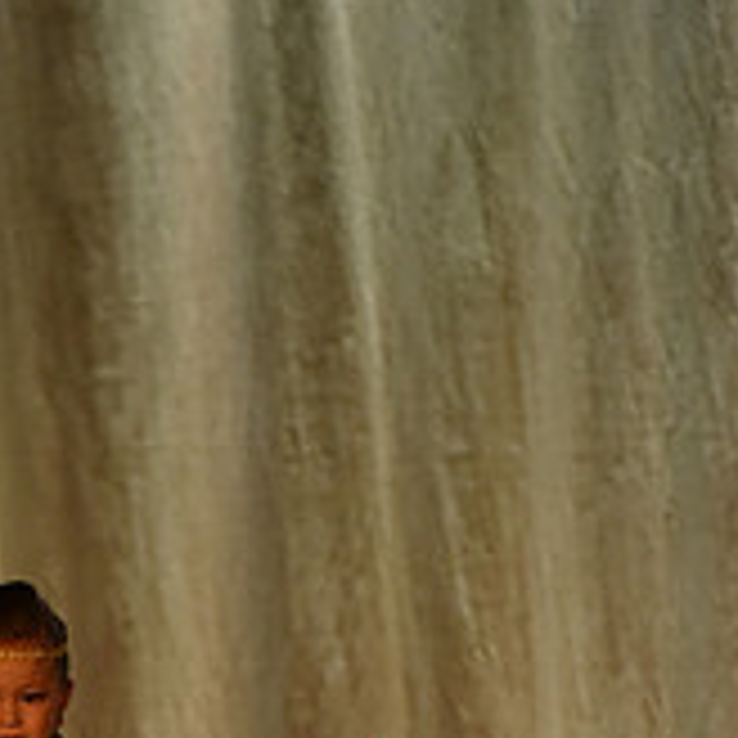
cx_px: -70
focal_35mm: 600
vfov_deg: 2.9
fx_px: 14472
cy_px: 1210
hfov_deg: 2.9
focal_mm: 200
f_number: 3.5
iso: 2000
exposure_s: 1/250
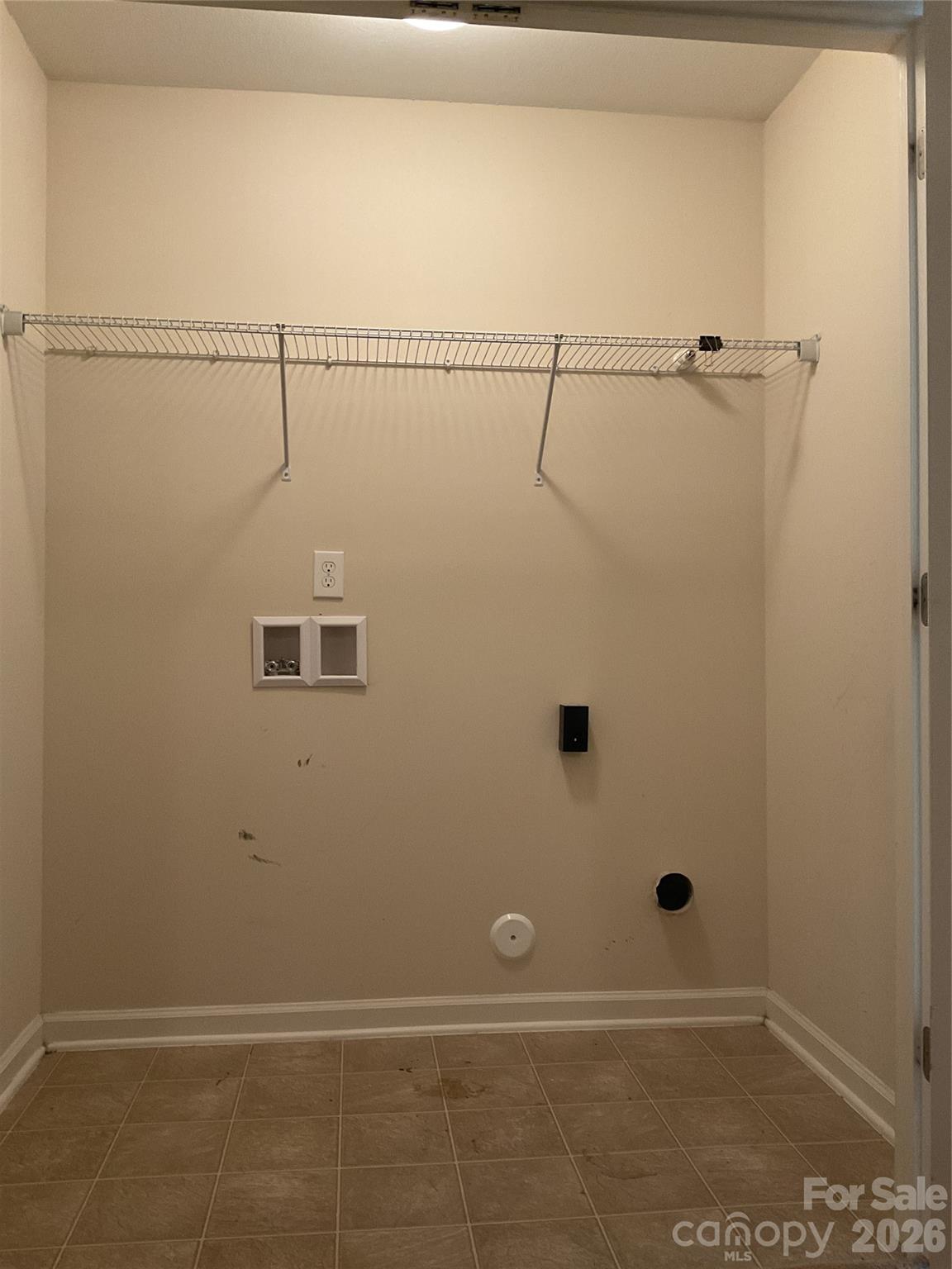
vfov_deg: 61.7
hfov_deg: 48.2
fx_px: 1063
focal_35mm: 29
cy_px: 634
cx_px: 476
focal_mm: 3
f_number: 1.8
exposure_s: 1/60
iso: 125
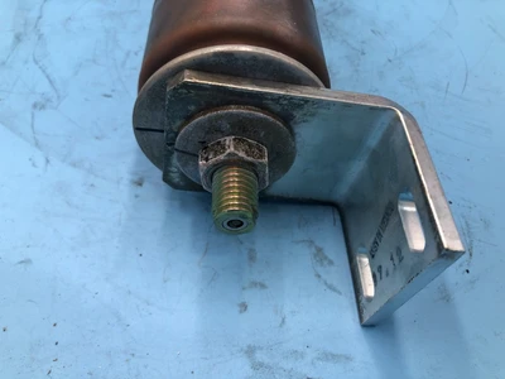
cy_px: 190
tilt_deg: -52.3
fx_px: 408
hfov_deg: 63.4
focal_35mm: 28
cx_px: 252
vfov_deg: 49.7
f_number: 1.8
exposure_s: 1/164
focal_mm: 3.99
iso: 20
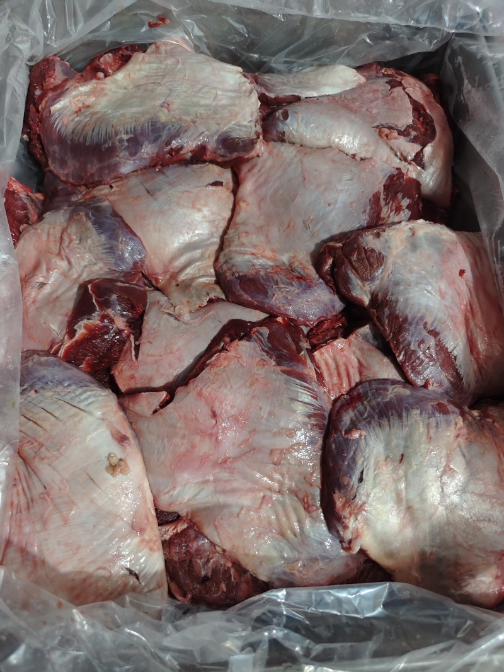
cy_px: 336
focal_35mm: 23
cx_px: 252
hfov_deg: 58.9
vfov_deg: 73.9
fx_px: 447
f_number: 1.57
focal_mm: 6.51
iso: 849
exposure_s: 1/50
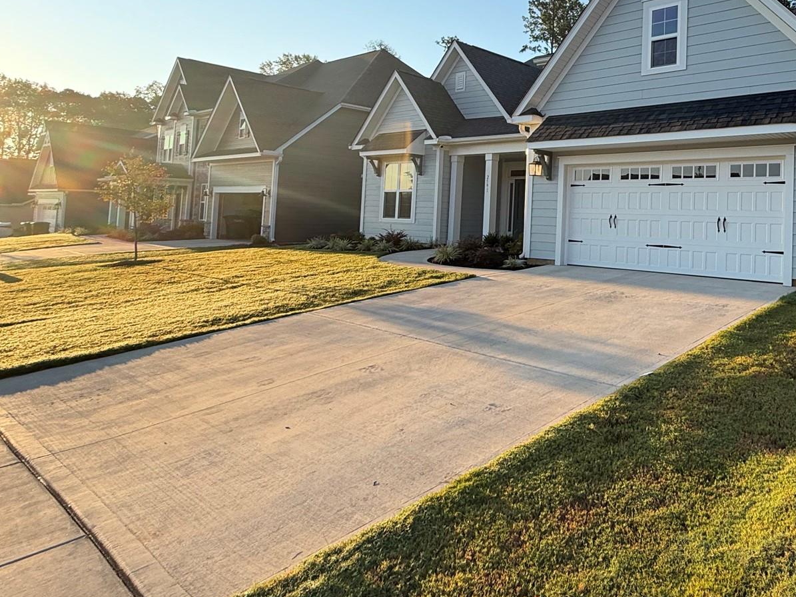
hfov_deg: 63.3
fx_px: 552
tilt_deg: +4.8
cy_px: 187
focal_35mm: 24
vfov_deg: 55.3
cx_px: 671
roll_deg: -1.5
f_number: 2.2
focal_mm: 2.22
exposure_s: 1/214
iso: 50
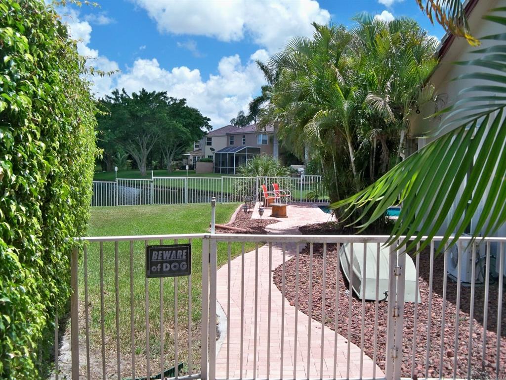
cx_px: 253
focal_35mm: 35
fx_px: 512
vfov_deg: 40.7
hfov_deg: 52.6
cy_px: 190
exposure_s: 1/640
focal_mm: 6.2
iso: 64
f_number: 3.5
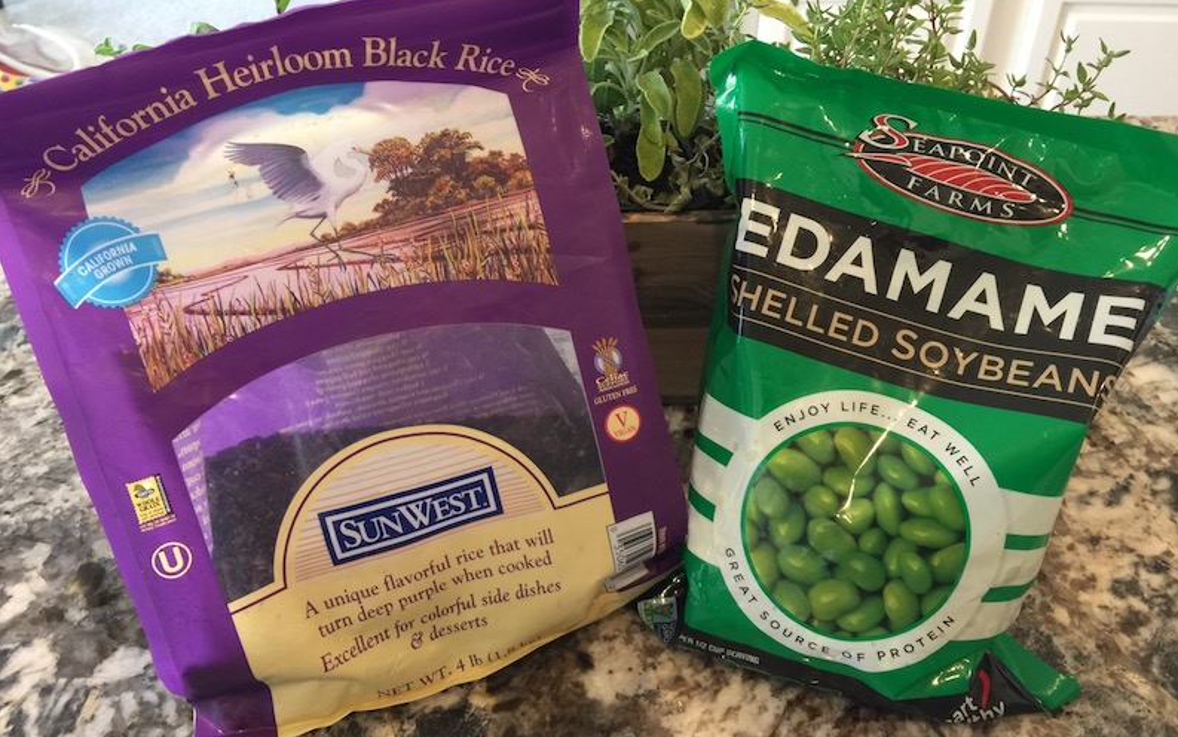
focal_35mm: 31
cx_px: 593
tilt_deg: -37.5
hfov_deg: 61.2
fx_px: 995
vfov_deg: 40.6
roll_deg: +0.6
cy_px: 363
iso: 64
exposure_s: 1/15
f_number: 2.2
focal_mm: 4.15
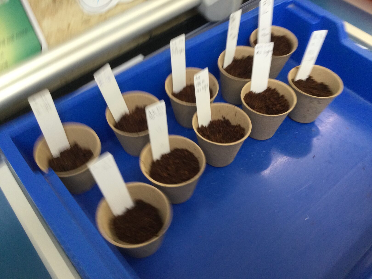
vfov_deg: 45.4
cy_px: 140
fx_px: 333
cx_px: 186
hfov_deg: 58.4
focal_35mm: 31
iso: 64
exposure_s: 1/33
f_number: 2.4
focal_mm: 3.3
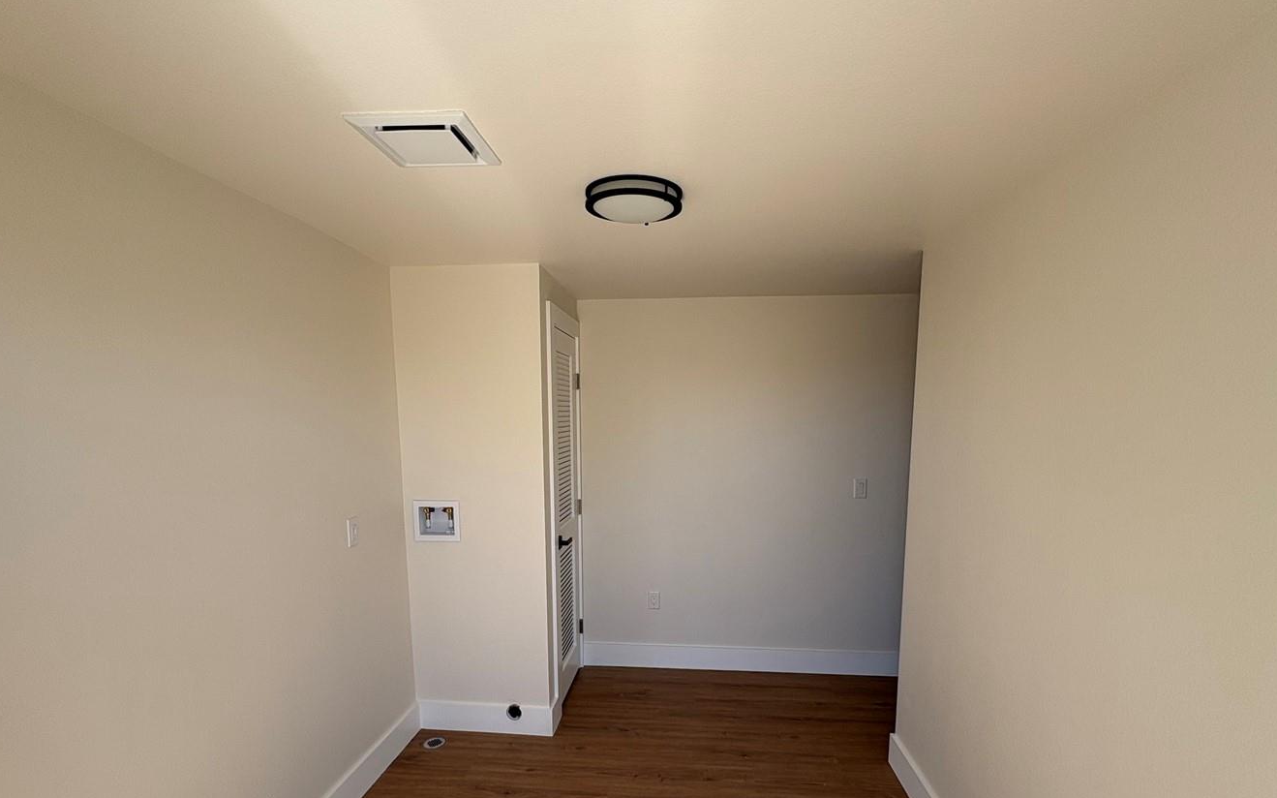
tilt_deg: -7.5
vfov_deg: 64.1
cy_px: 499
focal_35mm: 18
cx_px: 638
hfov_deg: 91.1
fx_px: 626
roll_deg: +0.1
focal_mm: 2.22
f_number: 2.2
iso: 40
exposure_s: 1/214
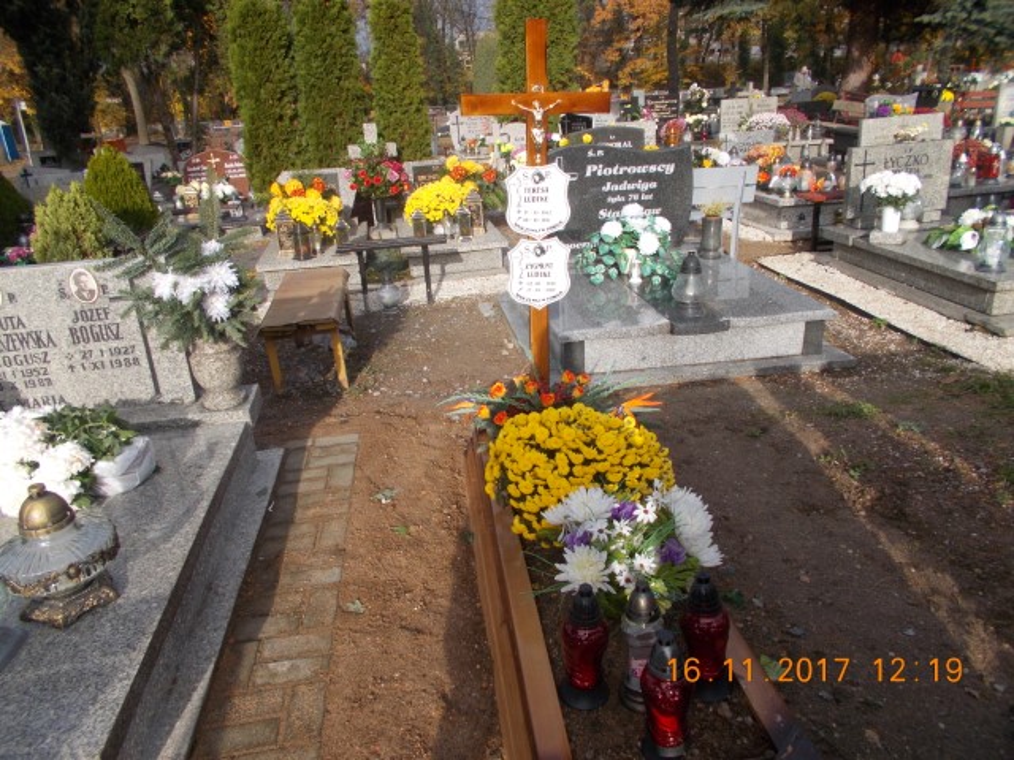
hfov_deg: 67.3
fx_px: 762
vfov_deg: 53.1
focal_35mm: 26
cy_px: 380
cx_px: 507
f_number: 3.2
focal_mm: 4.6
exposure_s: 1/800
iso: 80
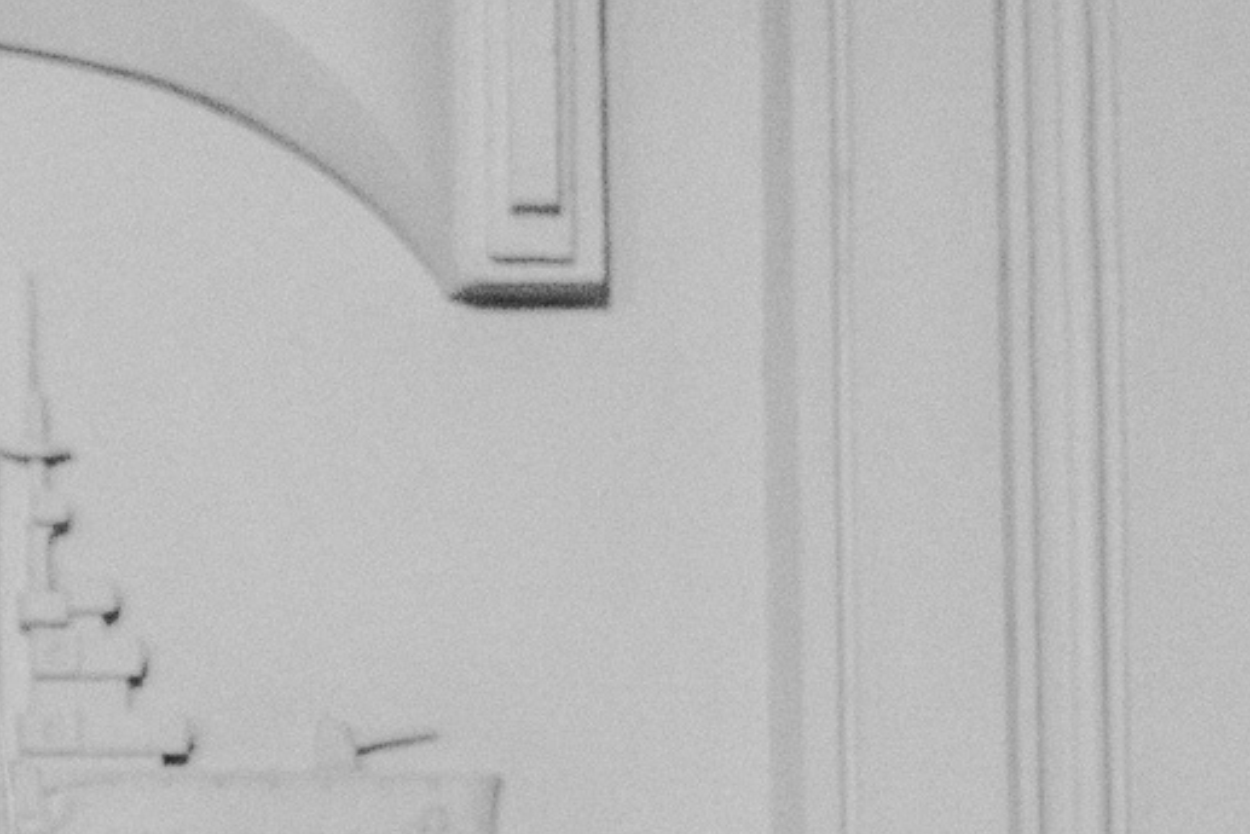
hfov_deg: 11.1
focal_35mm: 180
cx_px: -455
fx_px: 6251
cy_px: 1819
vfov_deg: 7.3
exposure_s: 1/125
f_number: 2.8
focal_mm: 28
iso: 2000
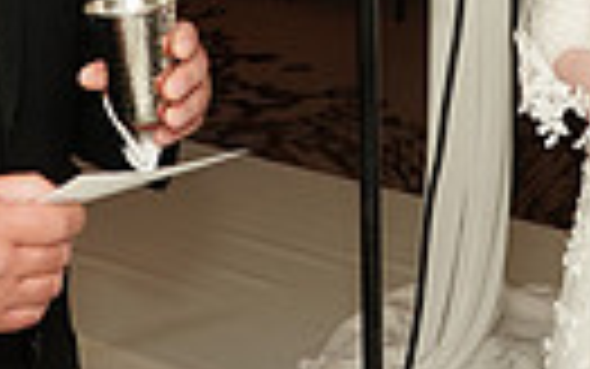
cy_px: -218
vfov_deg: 11.5
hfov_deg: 19.2
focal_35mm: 108
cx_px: 378
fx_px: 1737
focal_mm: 24
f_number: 4.5
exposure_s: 1/100
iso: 400
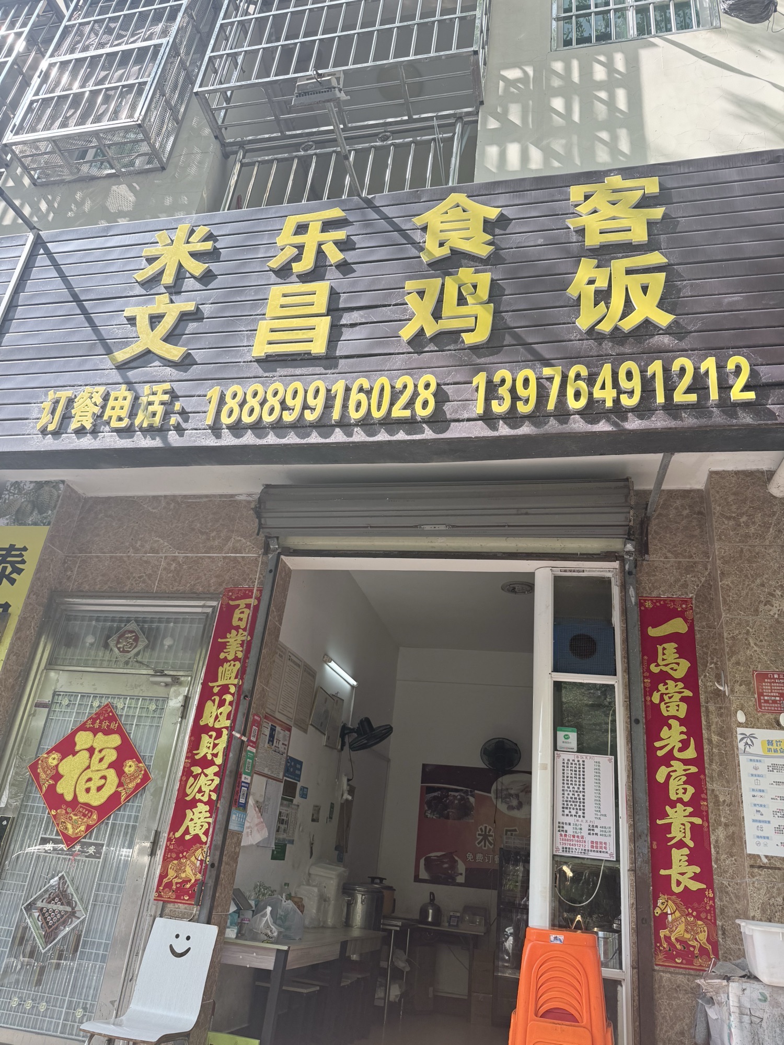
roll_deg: -7.0
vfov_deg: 71.6
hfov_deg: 56.8
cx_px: 392
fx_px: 725
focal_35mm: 24
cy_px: 522
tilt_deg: +26.3
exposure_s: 1/979
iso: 80
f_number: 1.78
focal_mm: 6.76
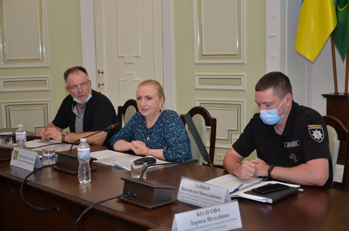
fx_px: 464
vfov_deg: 27.9
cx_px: 174
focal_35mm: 48
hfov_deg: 41.2
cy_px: 116
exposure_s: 1/250
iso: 800
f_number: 4.2
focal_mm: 32
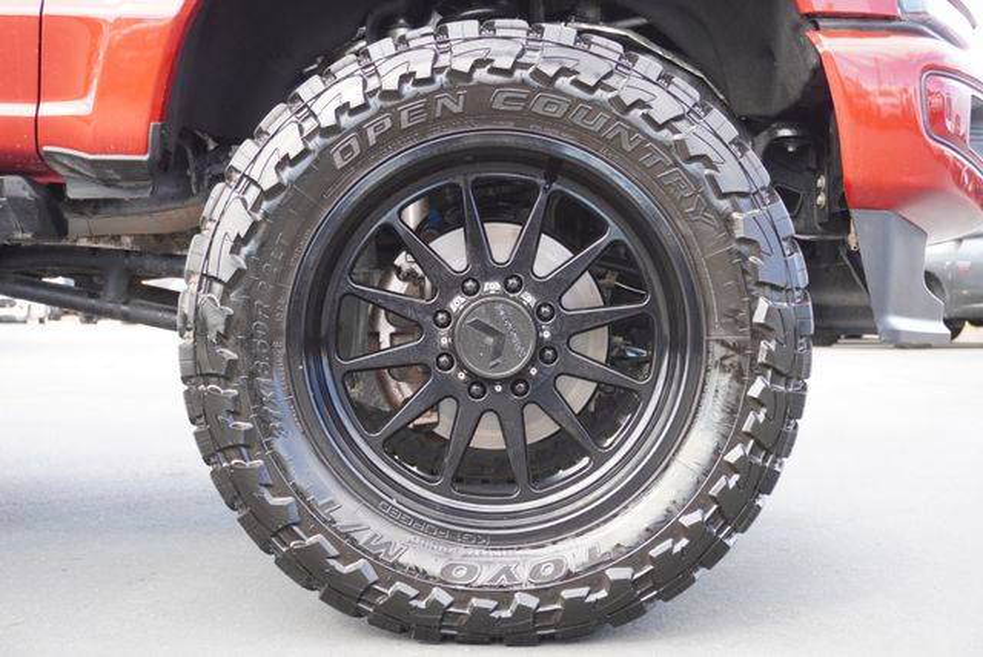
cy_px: 328
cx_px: 492
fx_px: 1353
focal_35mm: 50
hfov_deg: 39.9
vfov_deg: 27.3
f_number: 5
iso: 500
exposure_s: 1/160
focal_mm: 33
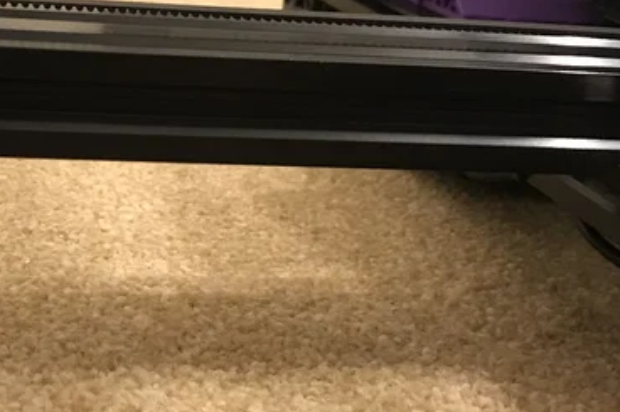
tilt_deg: -20.2
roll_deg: -6.1
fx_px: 1136
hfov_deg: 29.9
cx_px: 134
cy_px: 216
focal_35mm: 66
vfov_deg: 20.6
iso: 100
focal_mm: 3.99
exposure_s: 1/12
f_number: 1.8
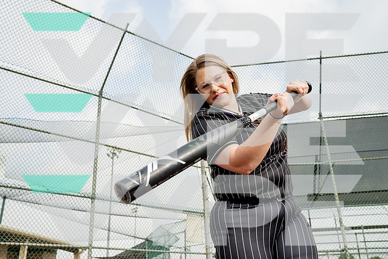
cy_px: 130
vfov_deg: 37.9
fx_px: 377
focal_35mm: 35
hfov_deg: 54.4
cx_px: 194
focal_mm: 35
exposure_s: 1/250
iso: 80
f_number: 5.6
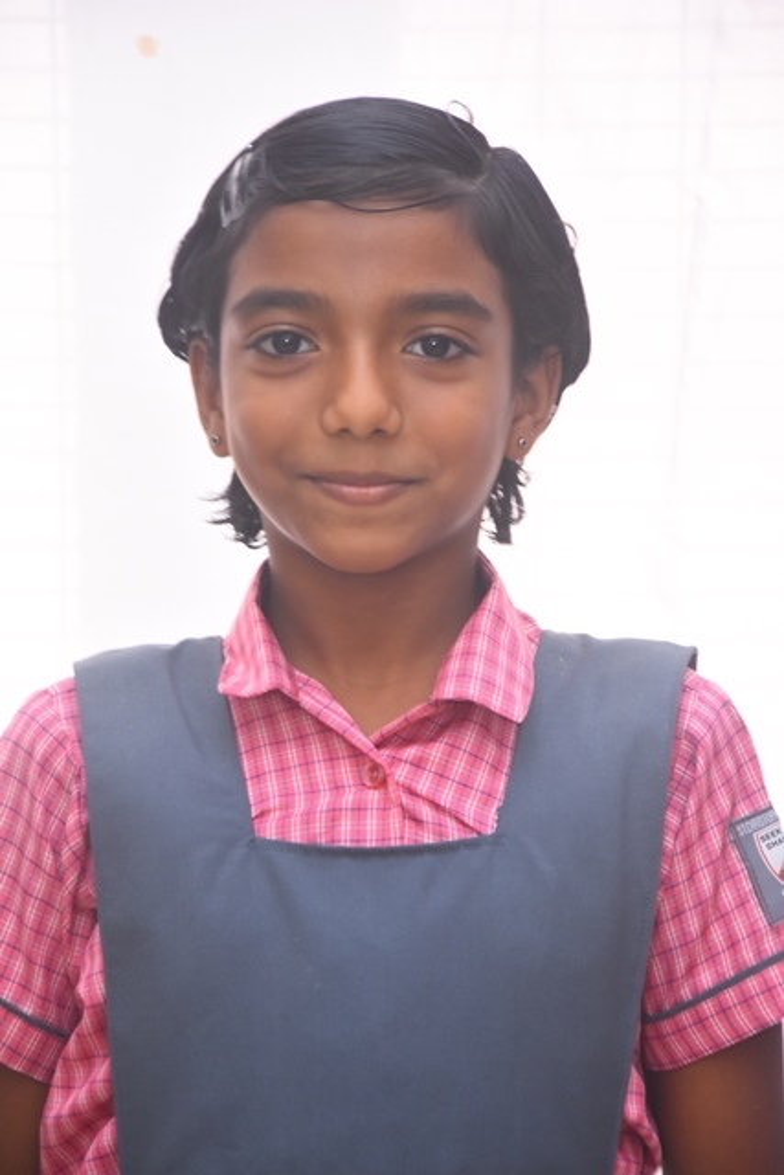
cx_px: 392
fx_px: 5142
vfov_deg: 13.0
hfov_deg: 8.7
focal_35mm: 158
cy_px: 588
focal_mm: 105
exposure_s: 1/125
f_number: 6.3
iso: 1000
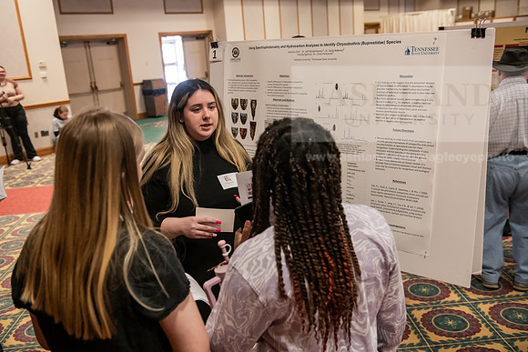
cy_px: 176
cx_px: 264
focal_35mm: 36
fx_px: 528
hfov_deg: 53.1
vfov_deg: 36.9
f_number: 3.5
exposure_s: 1/200
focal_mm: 36
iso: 4000
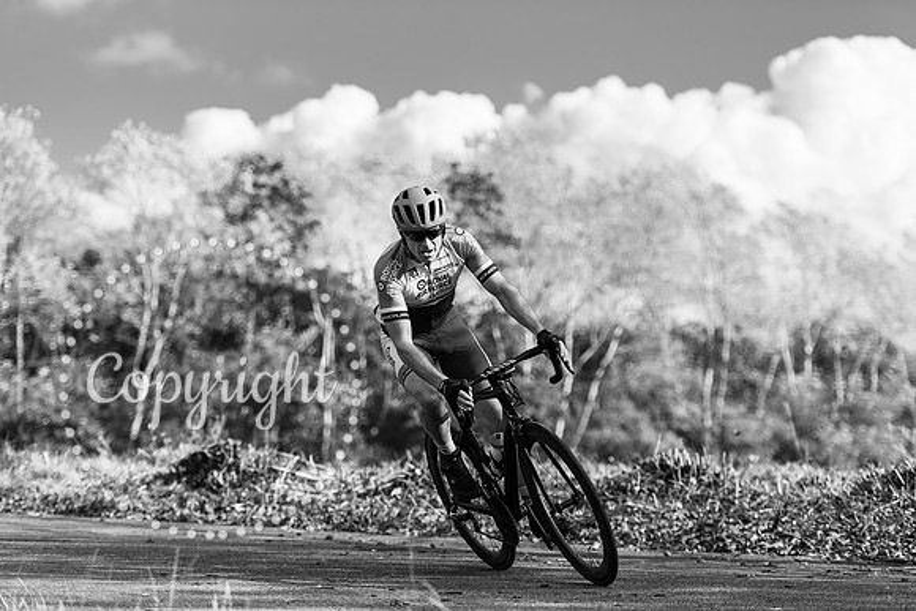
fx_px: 2545
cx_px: 458
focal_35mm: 100
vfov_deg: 13.7
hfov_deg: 20.4
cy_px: 306
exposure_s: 1/4000
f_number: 2.8
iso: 160
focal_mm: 100
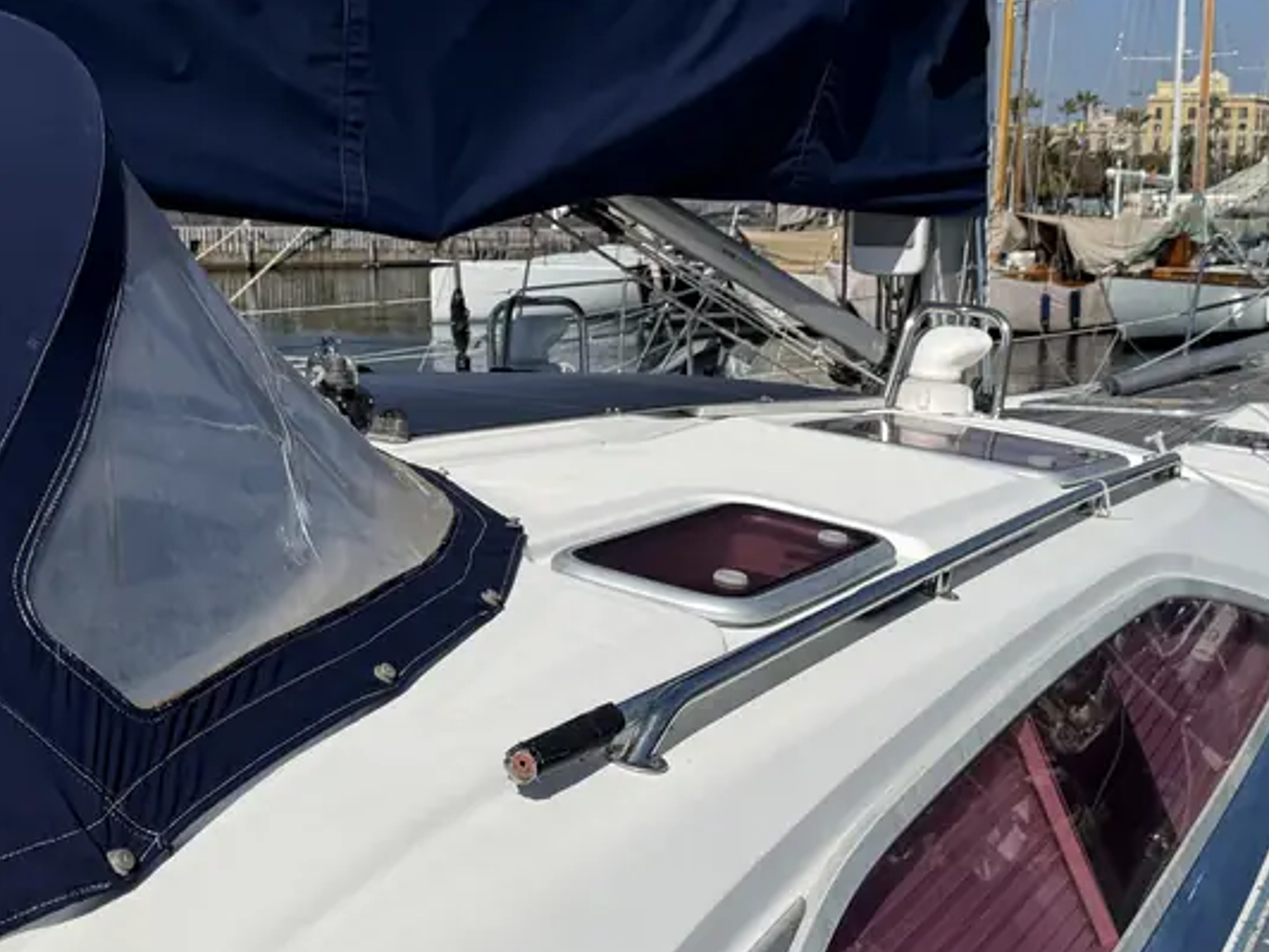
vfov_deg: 31.4
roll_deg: +0.8
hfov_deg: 41.2
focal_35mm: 46
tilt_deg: -11.5
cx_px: 642
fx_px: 1686
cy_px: 600
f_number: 1.78
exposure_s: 1/14286
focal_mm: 6.76
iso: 80
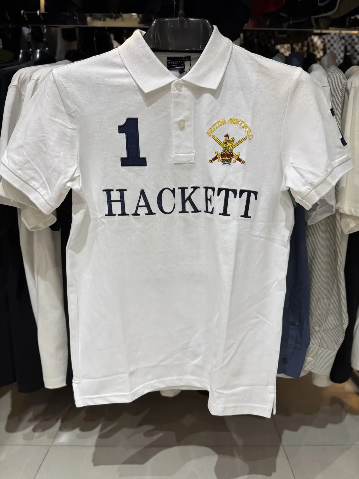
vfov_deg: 71.6
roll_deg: +1.1
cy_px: 240
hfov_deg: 56.8
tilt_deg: -9.0
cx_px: 180
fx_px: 332
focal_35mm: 24
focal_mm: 6.76
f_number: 1.78
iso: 160
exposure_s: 1/100
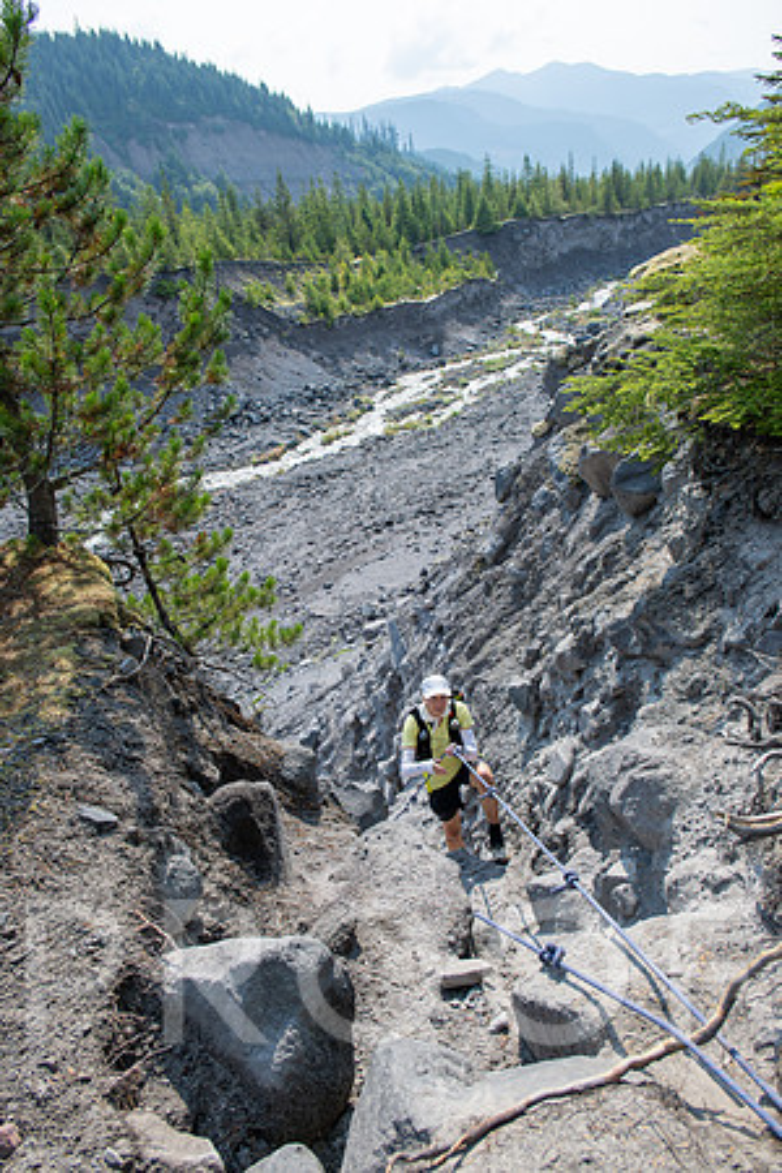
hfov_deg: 49.6
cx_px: 391
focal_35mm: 26
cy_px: 586
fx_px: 847
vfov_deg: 69.4
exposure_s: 1/1250
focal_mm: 17.5
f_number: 5
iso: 200
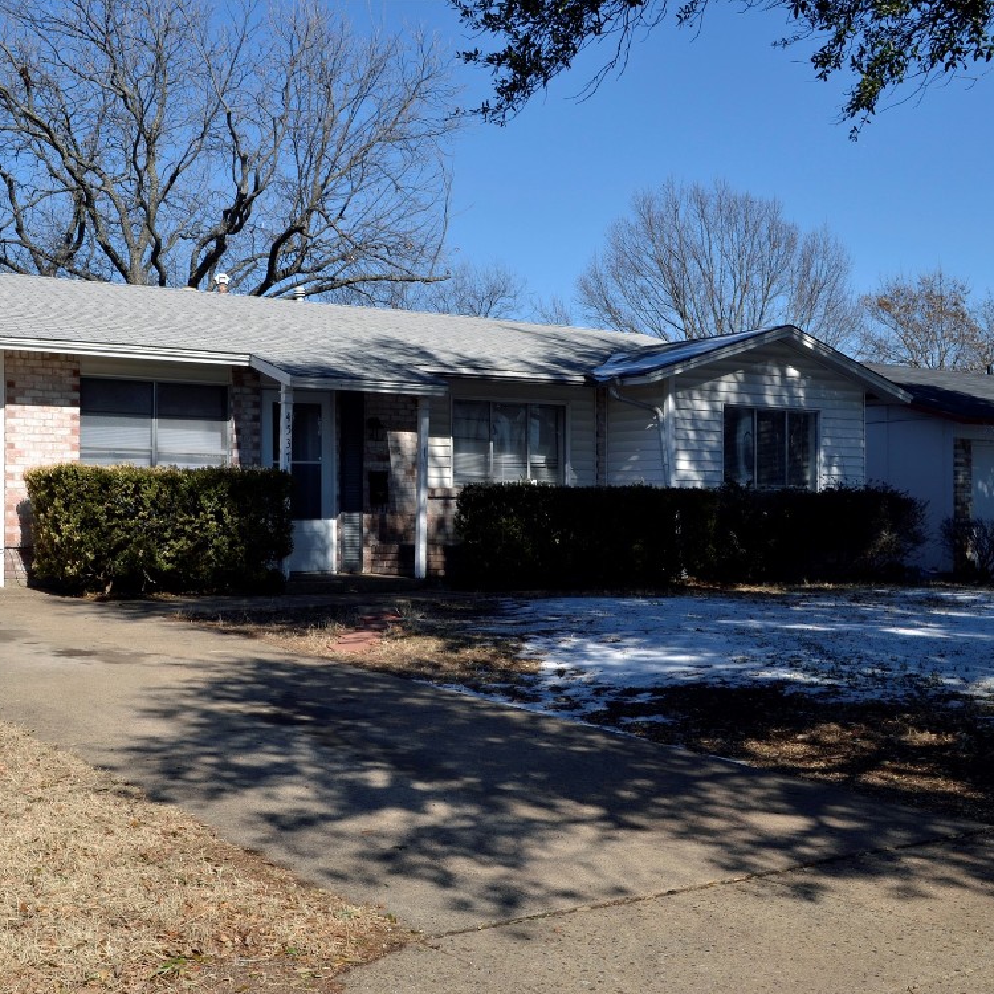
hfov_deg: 35.8
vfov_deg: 36.1
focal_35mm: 47
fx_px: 1527
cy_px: 508
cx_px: 370
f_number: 10
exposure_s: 1/200
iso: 100
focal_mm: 24
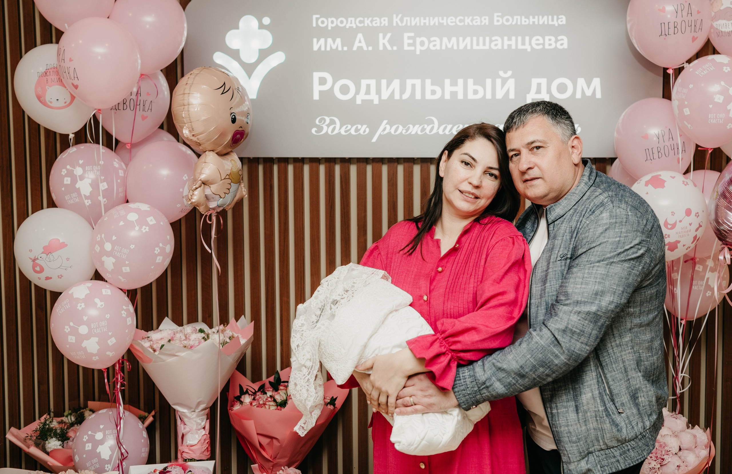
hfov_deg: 43.3
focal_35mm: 46
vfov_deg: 28.9
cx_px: 398
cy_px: 208
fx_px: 920
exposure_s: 1/160
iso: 200
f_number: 4
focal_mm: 40
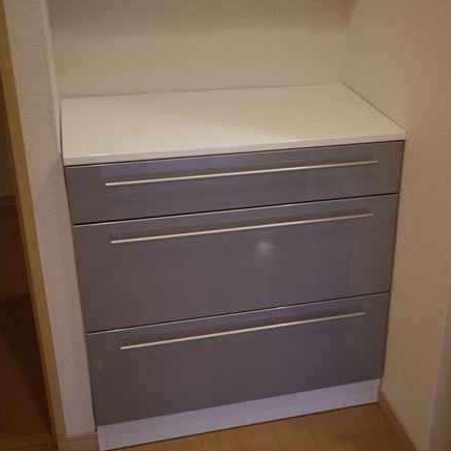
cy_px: 234
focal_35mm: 52
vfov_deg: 32.8
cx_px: 305
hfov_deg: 32.5
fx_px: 766
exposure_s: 1/30
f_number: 1.7
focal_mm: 20
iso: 100
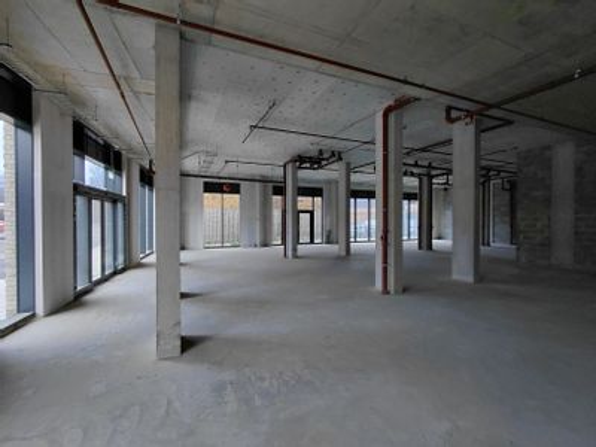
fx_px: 275
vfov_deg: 78.1
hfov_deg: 94.5
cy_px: 224
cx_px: 298
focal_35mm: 16
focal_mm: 1.64
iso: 400
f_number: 2.2
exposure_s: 1/30
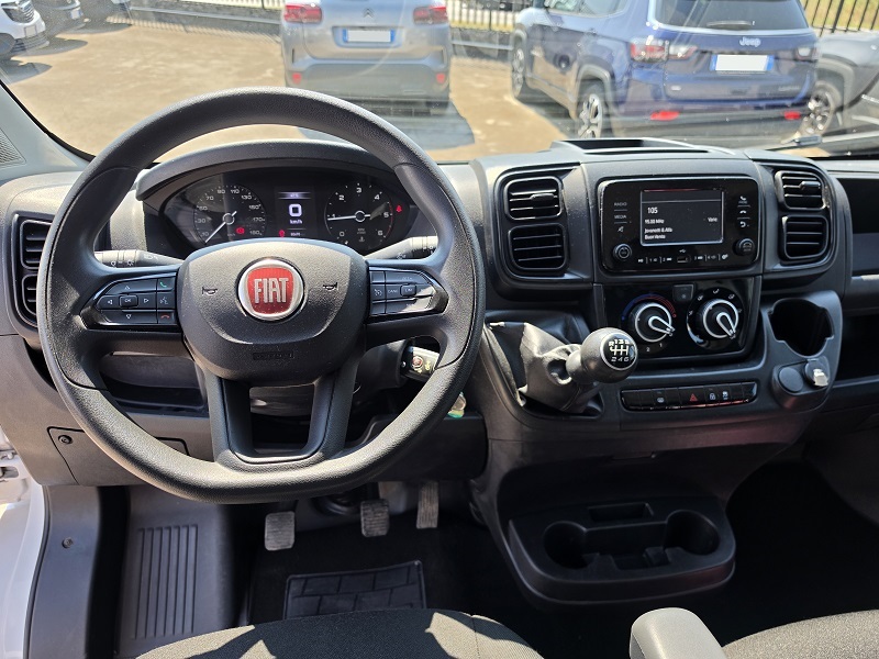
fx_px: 584
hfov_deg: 73.9
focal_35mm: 23
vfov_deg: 58.9
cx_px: 440
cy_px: 330
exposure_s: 1/229
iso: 10
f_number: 1.4
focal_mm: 6.5
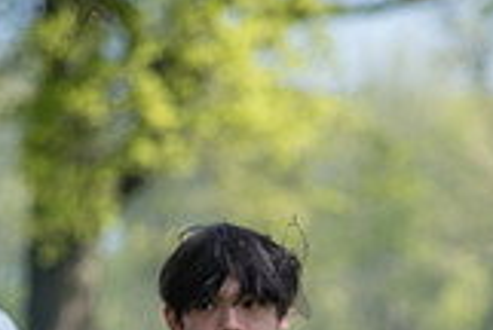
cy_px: 414
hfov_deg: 4.7
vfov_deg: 3.2
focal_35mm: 431
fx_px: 5913
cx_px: 686
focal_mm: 120
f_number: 4
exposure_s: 1/250
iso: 100
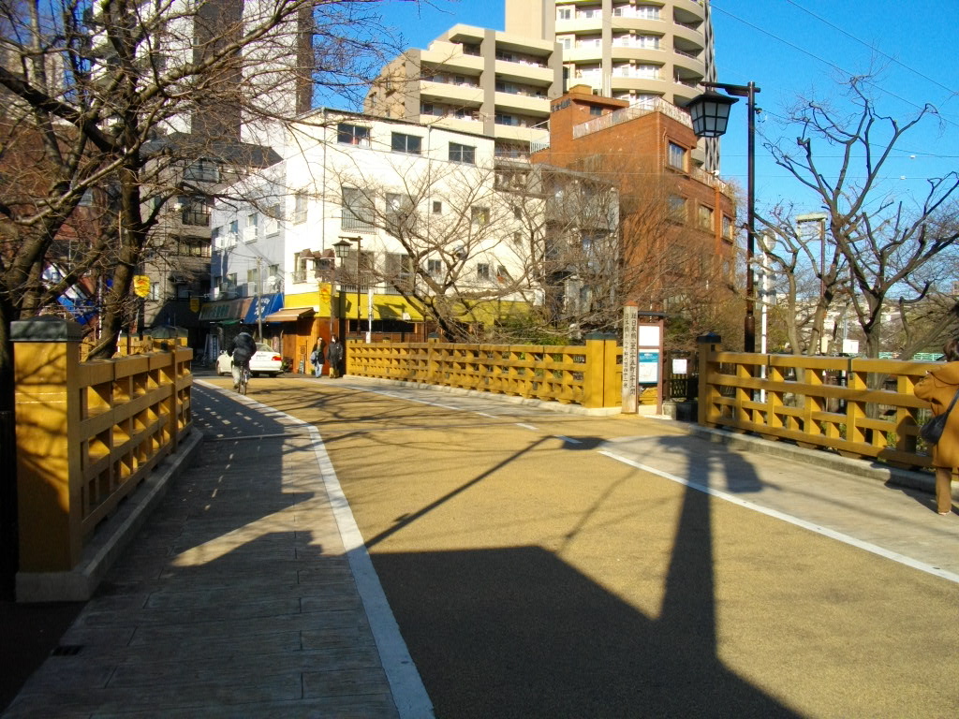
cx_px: 480
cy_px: 360
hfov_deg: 56.8
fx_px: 887
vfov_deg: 44.2
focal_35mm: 32
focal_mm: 5.7
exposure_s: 1/320
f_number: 5.5
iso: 100
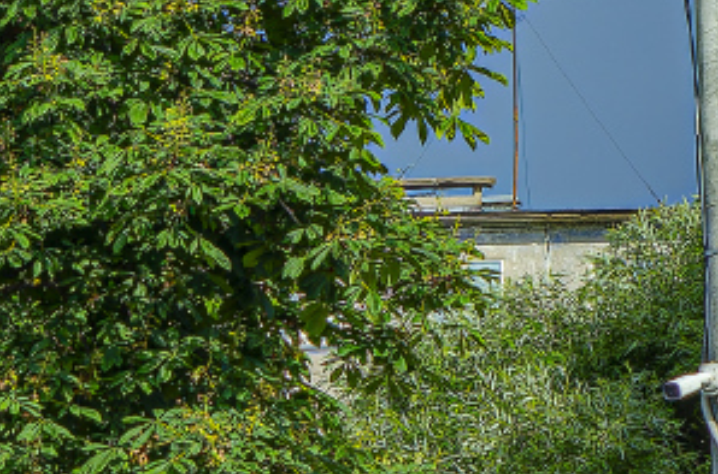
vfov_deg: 4.1
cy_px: 923
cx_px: -566
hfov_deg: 6.2
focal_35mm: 327
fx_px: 6505
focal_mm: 50
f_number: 6.3
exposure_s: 1/640
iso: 100
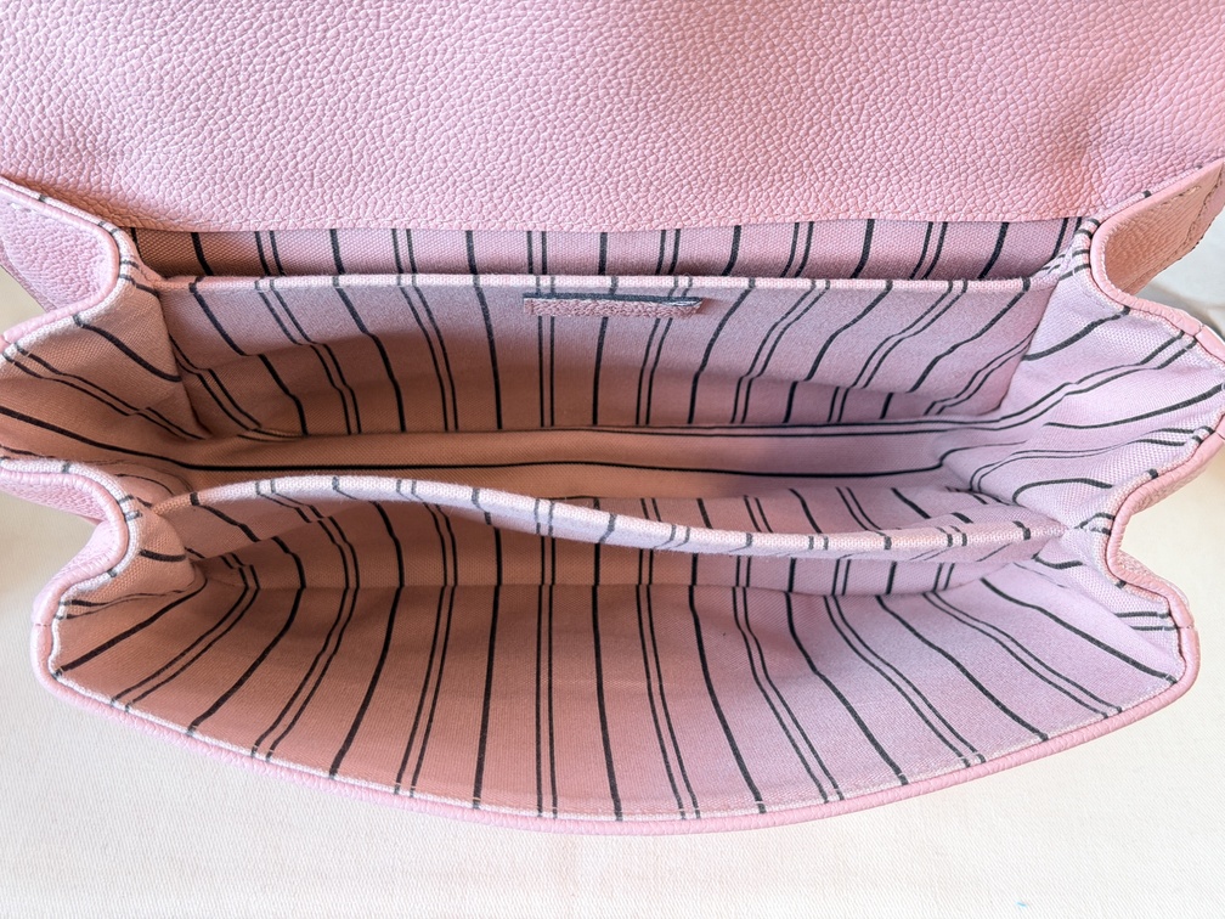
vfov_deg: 30.3
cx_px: 612
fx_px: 1699
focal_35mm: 48
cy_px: 460
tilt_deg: -38.5
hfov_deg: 39.7
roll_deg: +0.0
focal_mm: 6.76
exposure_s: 1/50
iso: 125
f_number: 1.78
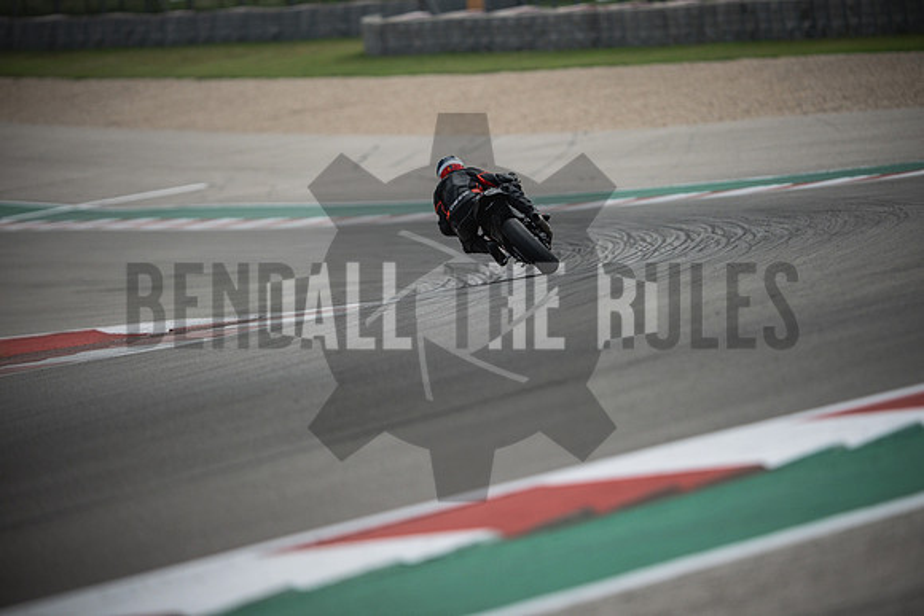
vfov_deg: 4.6
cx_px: 462
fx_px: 7701
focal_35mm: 300
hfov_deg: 6.9
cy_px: 308
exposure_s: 1/4000
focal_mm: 200
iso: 400
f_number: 2
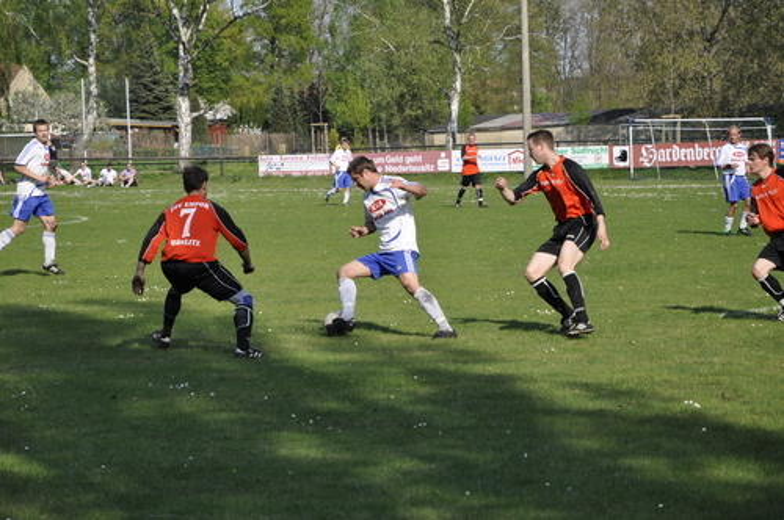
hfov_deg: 16.1
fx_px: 2773
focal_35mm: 128
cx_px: 392
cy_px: 260
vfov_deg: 10.7
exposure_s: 1/1600
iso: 400
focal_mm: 85
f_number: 5.6
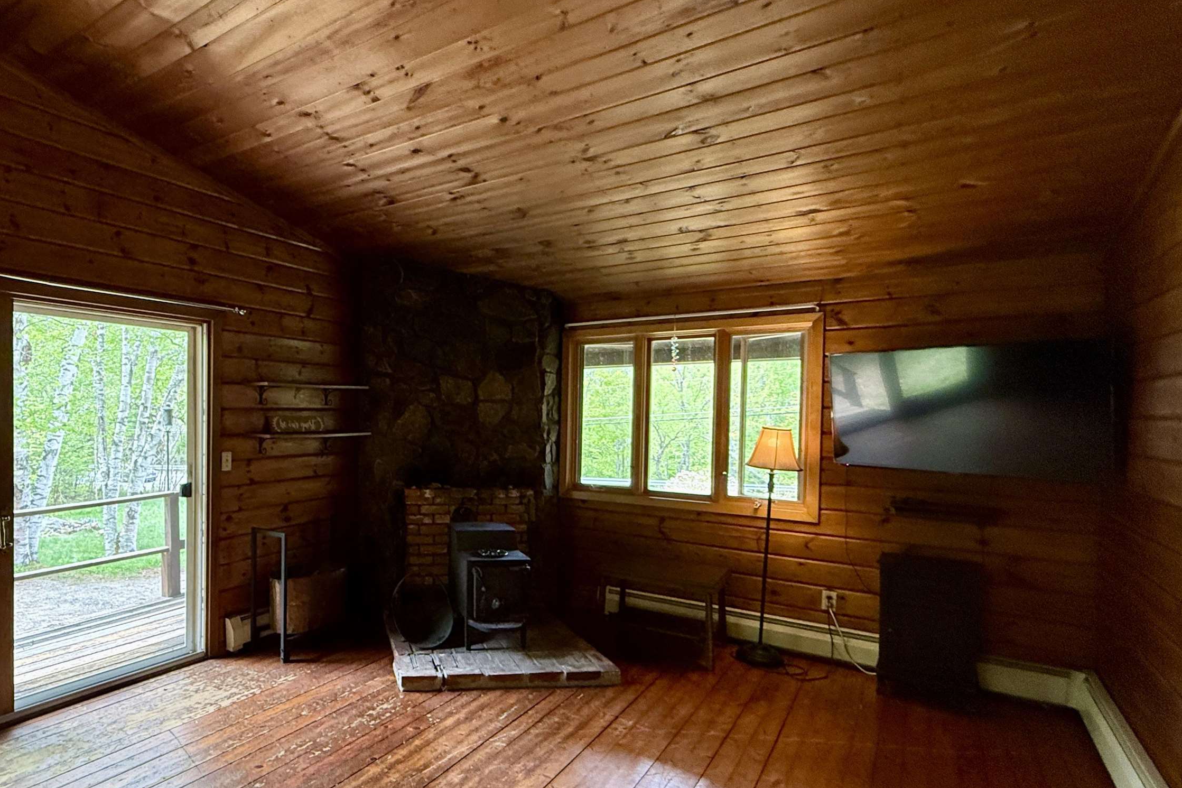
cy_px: 428
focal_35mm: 20
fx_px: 657
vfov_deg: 61.8
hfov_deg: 81.2
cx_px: 396
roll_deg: -0.8
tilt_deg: -1.2
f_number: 2.2
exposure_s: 1/120
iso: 320
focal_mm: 2.22
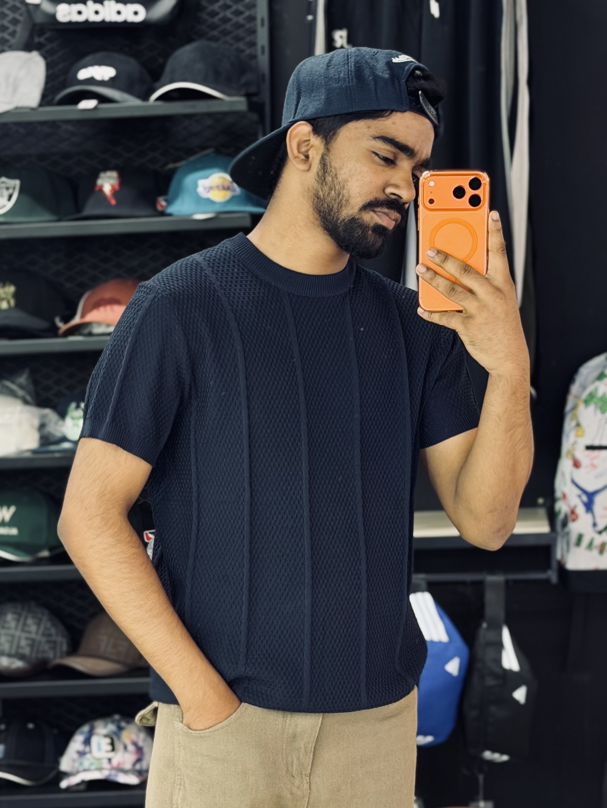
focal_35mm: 48
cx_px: 304
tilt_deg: -6.4
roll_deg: +2.1
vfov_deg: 39.7
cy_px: 404
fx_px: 1122
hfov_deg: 30.3
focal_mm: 6.76
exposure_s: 1/50
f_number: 1.78
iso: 125
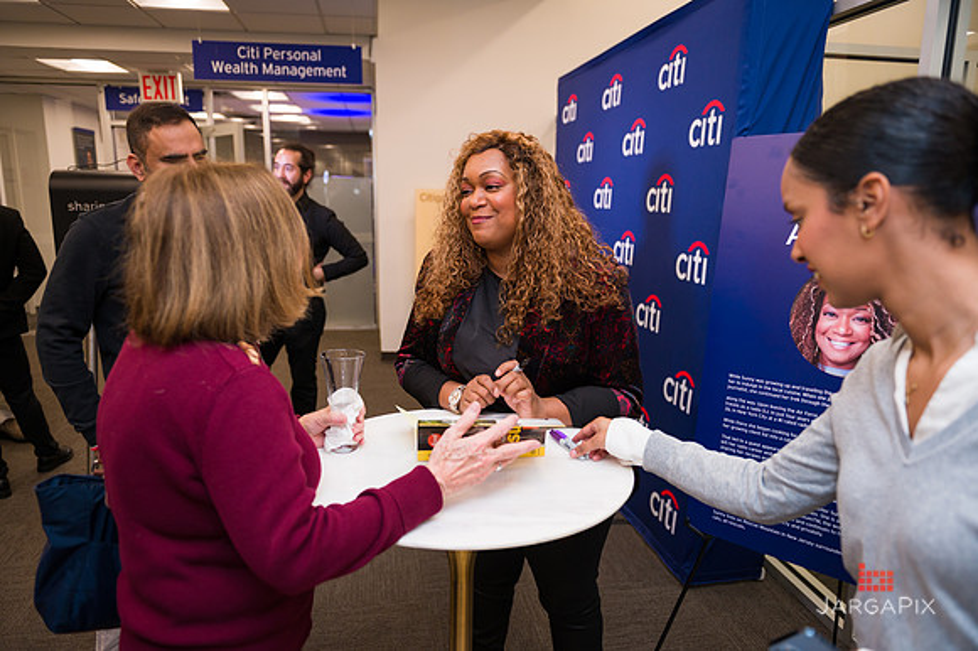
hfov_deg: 73.8
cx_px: 489
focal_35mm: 24
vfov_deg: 53.1
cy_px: 326
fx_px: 652
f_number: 3.2
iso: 400
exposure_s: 1/200
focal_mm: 24
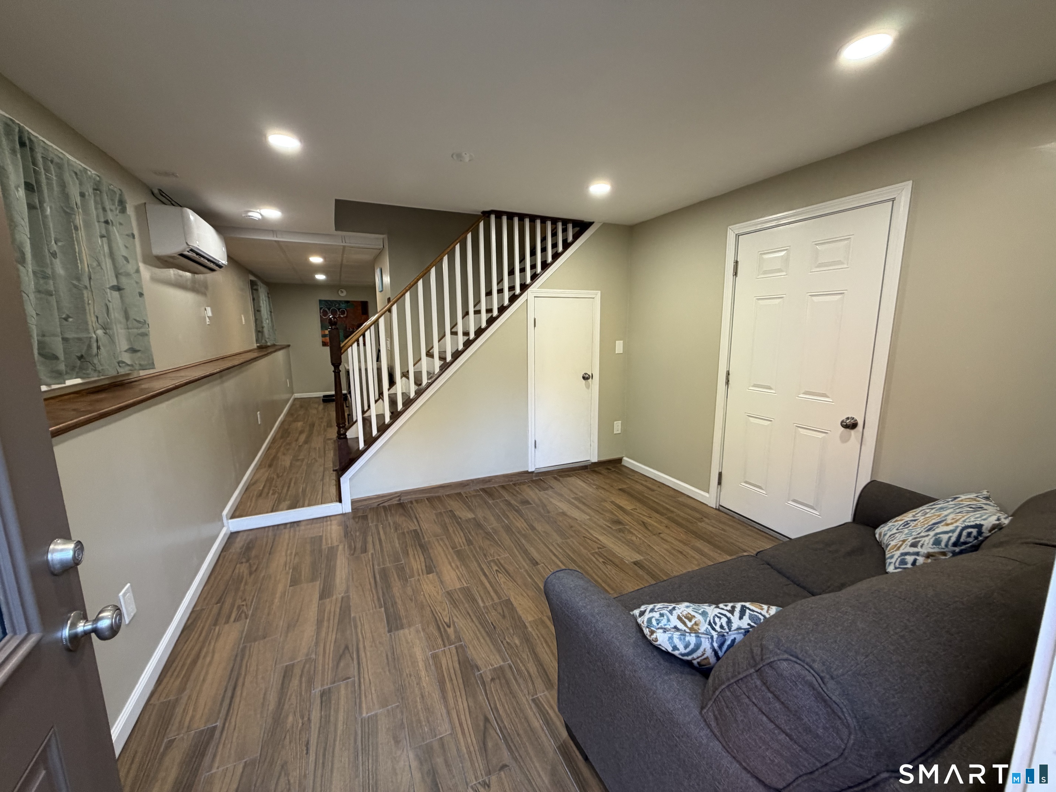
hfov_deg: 102.1
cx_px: 528
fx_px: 427
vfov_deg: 85.7
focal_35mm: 14
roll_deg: +0.7
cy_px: 396
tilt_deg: -7.9
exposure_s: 1/60
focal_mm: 2.22
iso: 200
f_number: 2.2
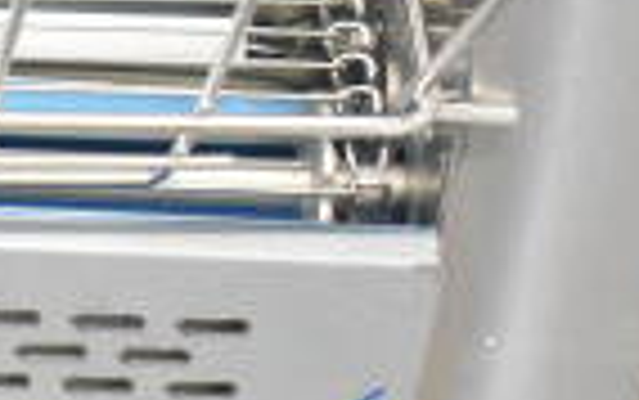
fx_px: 4131
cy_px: 524
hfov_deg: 8.4
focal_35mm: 237
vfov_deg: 5.5
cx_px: -603
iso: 8000
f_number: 4.8
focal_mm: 36
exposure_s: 1/60
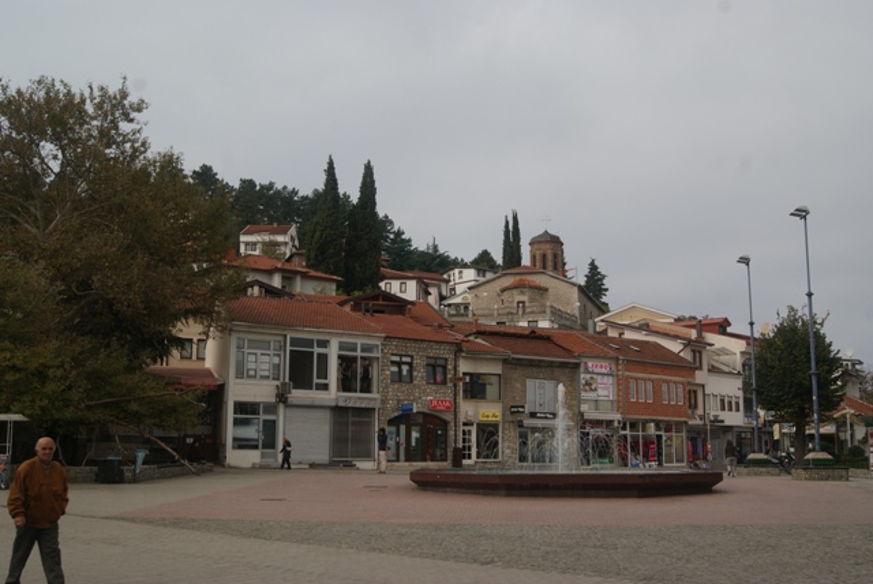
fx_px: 947
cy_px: 292
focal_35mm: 39
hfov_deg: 49.5
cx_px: 436
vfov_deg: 34.3
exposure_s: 1/80
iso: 100
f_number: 9
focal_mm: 26
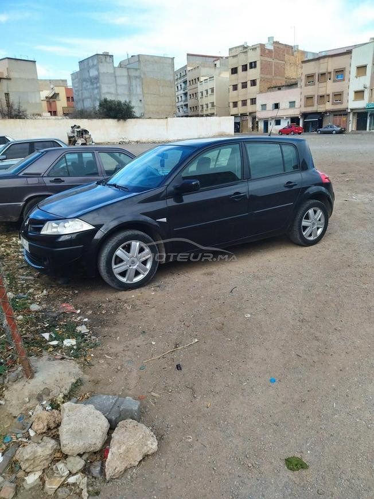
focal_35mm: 27
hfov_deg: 51.4
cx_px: 187
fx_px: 389
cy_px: 250
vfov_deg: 65.3
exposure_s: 1/1401
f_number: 1.79
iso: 101
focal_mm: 4.74
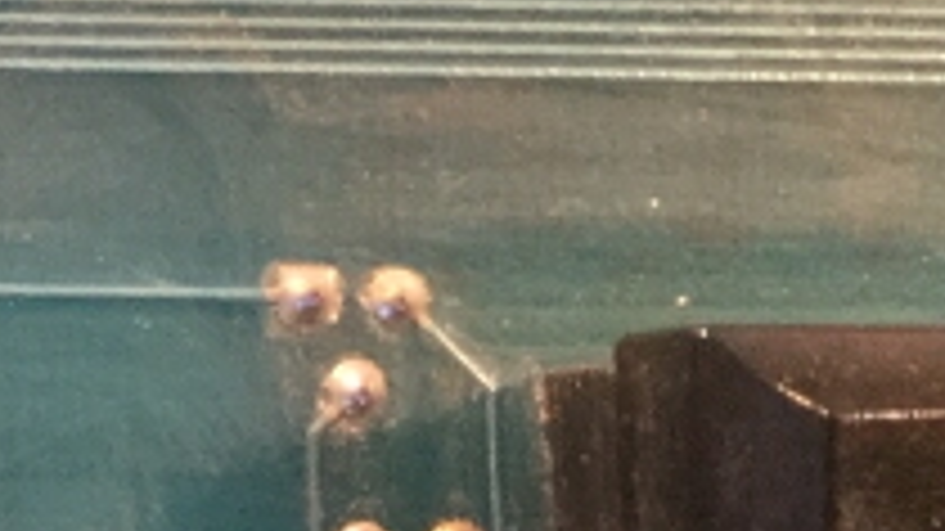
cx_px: -765
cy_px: 117
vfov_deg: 9.2
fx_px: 3282
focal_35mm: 131
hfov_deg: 14.4
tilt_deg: -68.2
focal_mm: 3.3
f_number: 2.4
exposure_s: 1/33
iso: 200
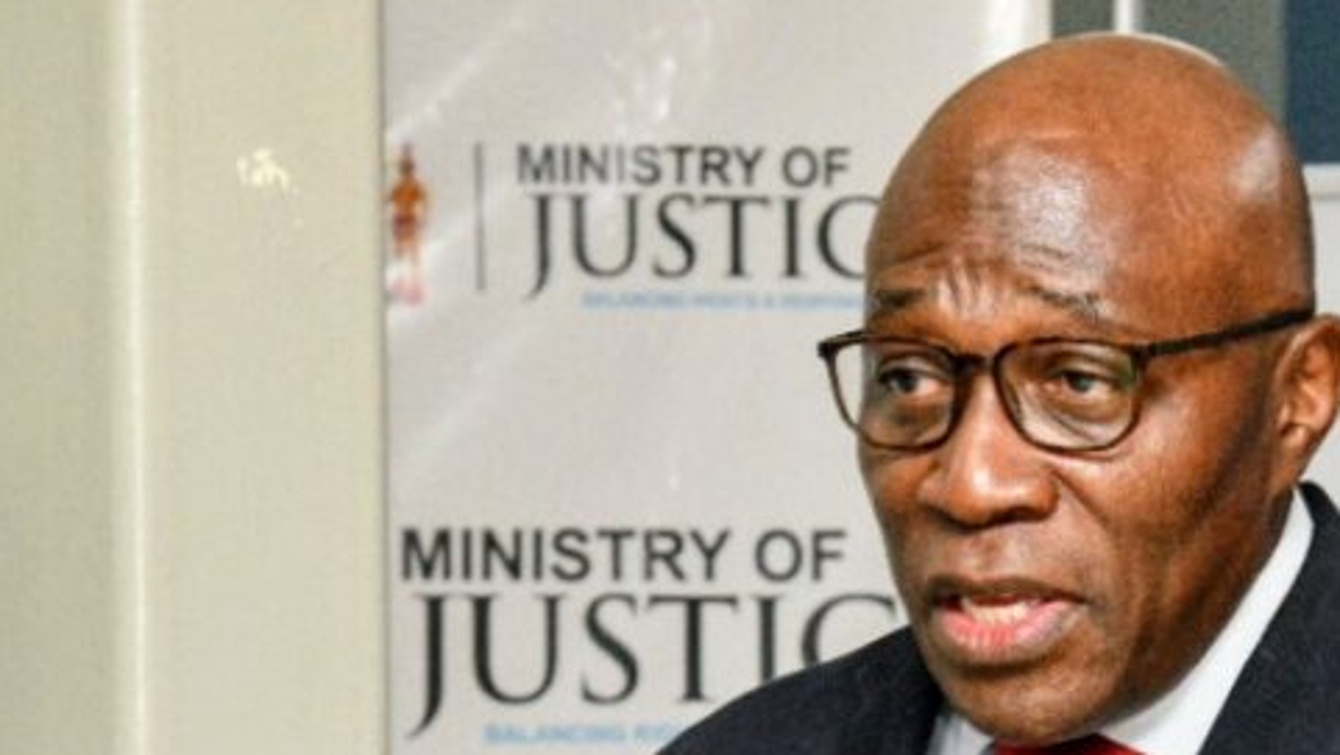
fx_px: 5225
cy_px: 928
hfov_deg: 14.6
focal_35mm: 147
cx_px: 1017
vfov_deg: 8.2
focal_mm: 66
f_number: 7.1
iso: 2500
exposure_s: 1/125
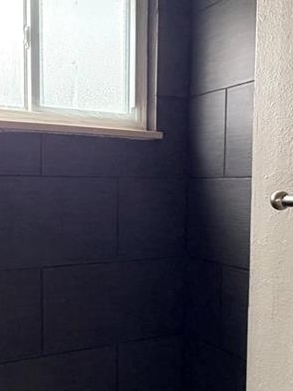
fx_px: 486
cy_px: 231
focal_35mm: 43
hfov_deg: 33.6
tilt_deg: -5.6
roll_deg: -1.5
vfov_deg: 43.7
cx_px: 137
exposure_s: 1/60
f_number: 2.2
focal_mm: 2.22
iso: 400
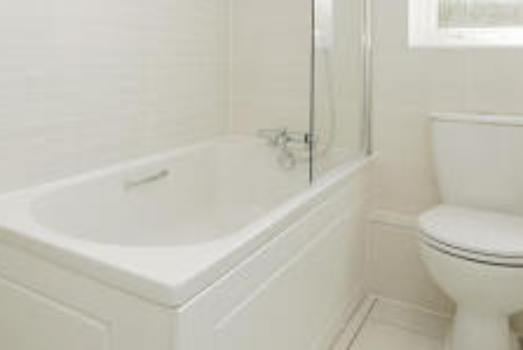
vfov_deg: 38.9
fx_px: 465
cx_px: 96
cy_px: 51
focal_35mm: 32
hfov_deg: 54.2
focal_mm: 10
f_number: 7.1
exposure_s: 1/80
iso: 200
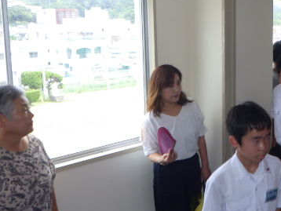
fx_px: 406
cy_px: 78
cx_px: 245
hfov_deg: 36.2
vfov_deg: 29.0
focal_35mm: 50
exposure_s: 1/125
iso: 125
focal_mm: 5
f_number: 3.5
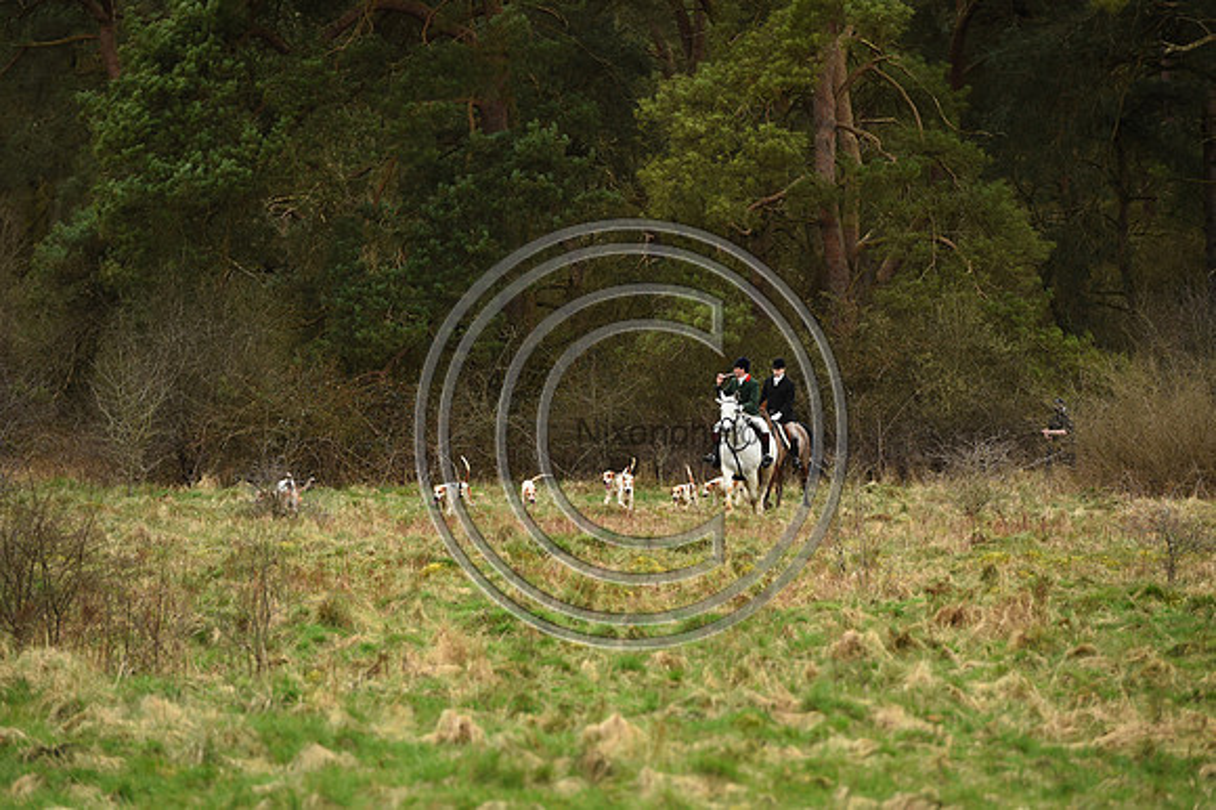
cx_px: 608
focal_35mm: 200
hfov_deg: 10.3
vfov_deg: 6.9
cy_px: 405
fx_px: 6751
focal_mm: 200
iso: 560
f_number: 4.5
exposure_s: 1/1250
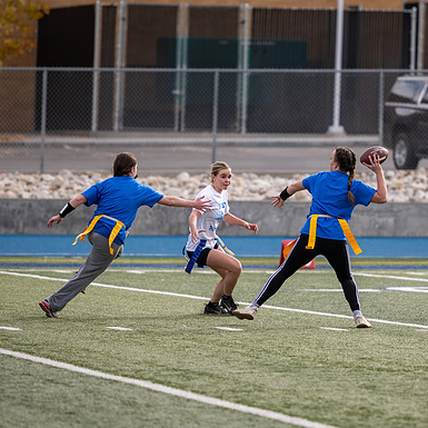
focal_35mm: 287
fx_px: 4015
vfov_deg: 6.1
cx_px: 304
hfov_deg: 6.1
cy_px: 186
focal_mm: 160
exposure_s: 1/2500
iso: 200
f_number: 2.8
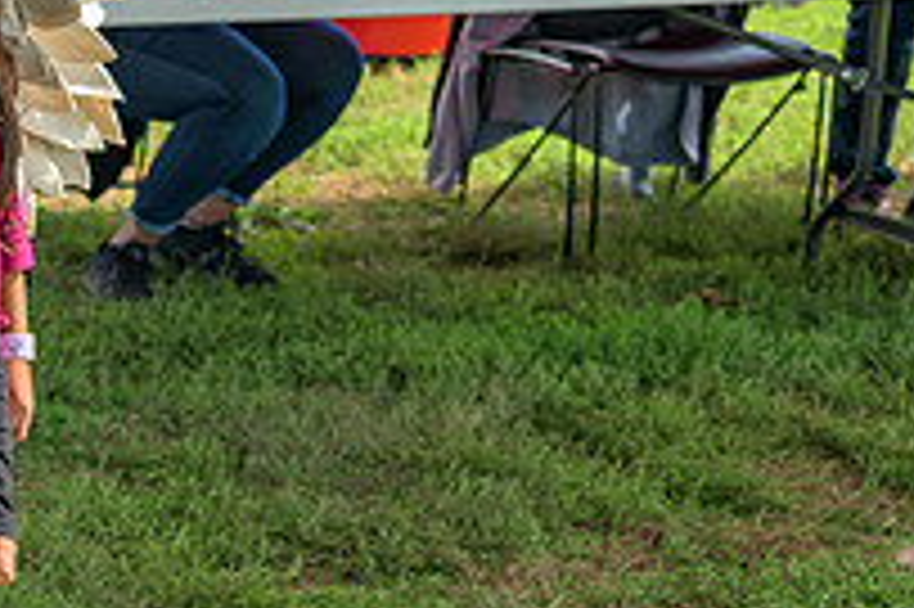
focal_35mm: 126
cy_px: 268
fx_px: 3196
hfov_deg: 15.3
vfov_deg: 10.9
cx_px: -351
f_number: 4
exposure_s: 1/320
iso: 180
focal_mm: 44
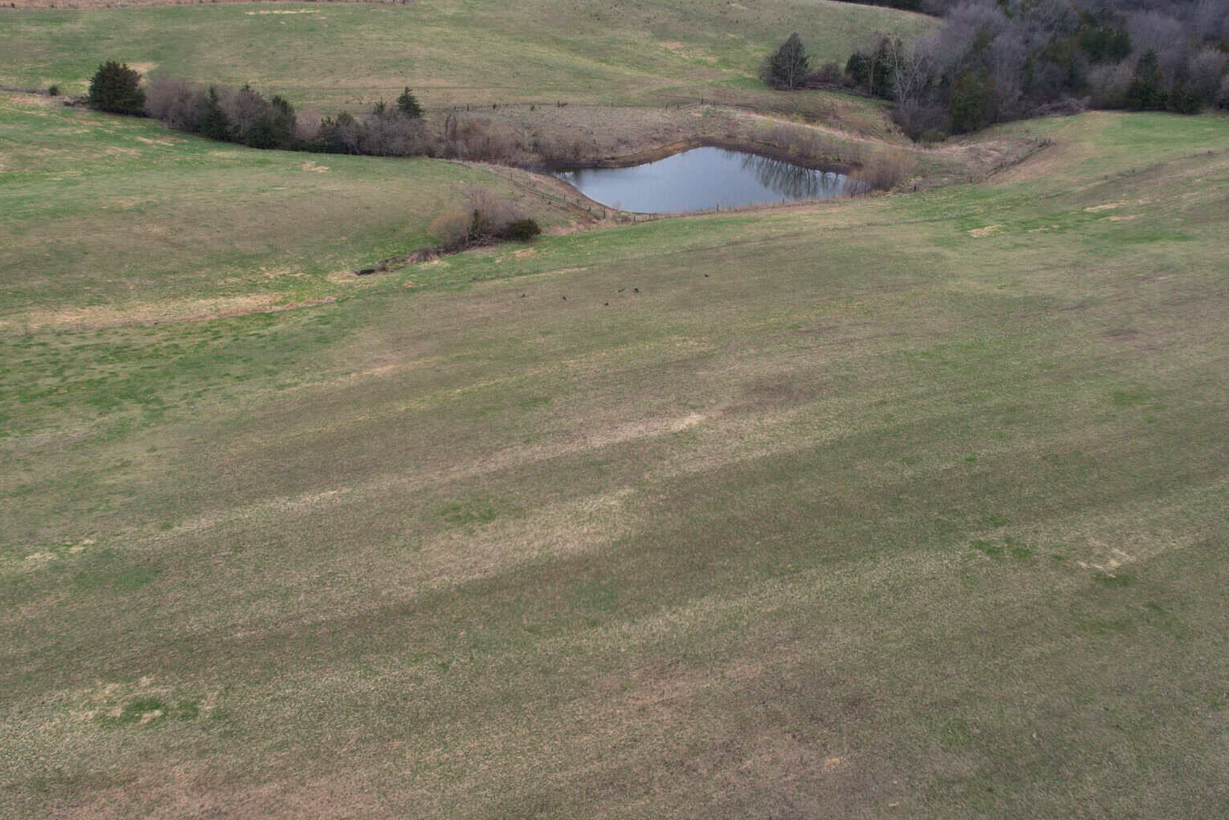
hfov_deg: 51.9
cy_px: 391
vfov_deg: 35.9
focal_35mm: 37
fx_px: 1263
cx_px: 599
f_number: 2.8
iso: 100
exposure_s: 1/350
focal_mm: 8.4
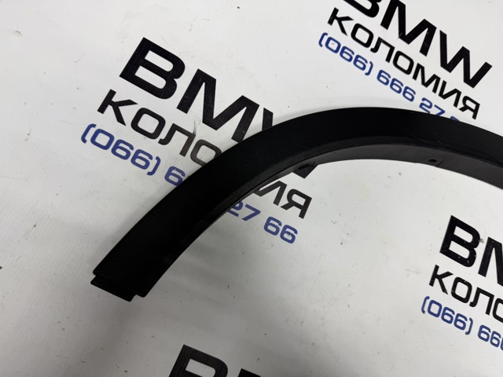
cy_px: 188
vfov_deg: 56.8
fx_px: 349
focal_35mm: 24
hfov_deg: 71.6
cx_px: 252
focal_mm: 6.76
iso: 80
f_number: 1.78
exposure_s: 1/100
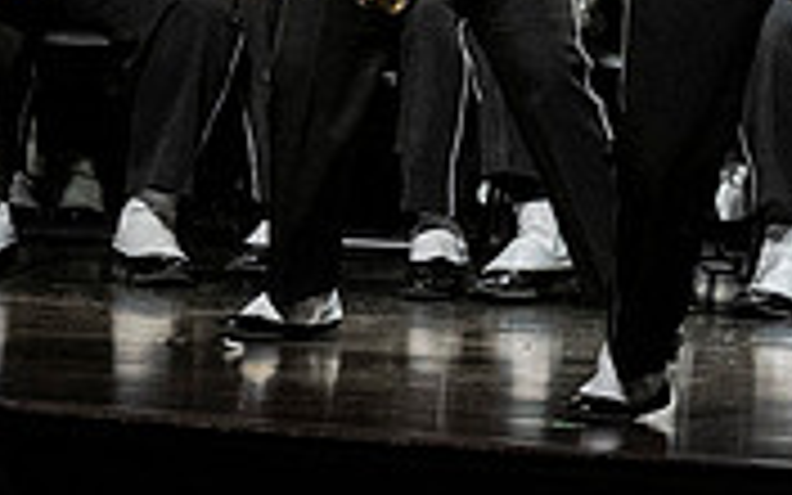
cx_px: 976
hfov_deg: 3.0
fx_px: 15196
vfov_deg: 1.9
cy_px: -243
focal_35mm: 704
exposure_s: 1/500
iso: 4000
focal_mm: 140
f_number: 4
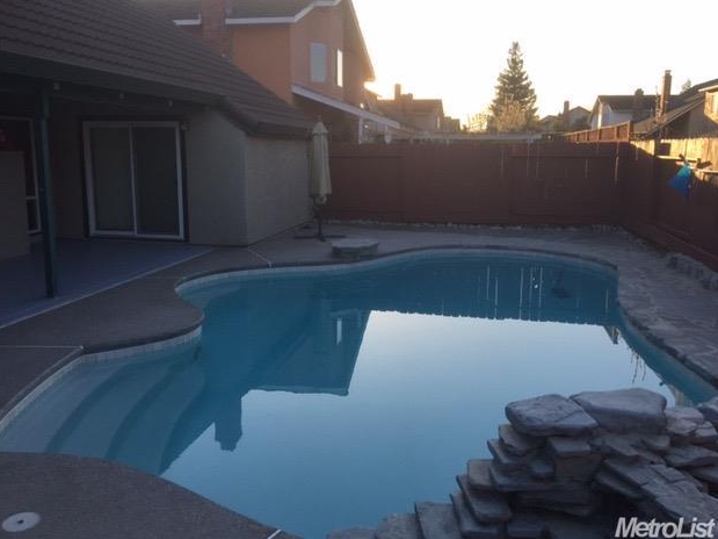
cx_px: 360
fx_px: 622
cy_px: 261
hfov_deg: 60.0
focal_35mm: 30
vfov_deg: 46.8
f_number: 2.2
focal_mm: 4.15
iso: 32
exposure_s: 1/507
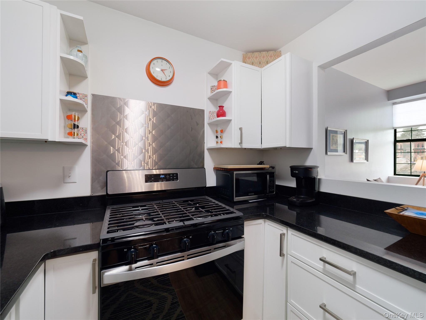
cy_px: 160
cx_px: 213
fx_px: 172
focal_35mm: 14
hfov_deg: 102.1
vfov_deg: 85.7
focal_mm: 7
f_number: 3.5
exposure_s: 1/20
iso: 800
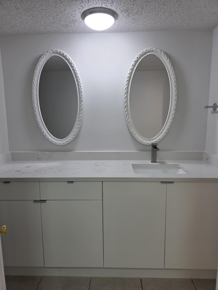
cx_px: 109
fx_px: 193
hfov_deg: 58.9
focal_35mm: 23
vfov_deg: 73.9
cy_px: 145
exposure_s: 1/120
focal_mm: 6.3
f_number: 1.7
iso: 64
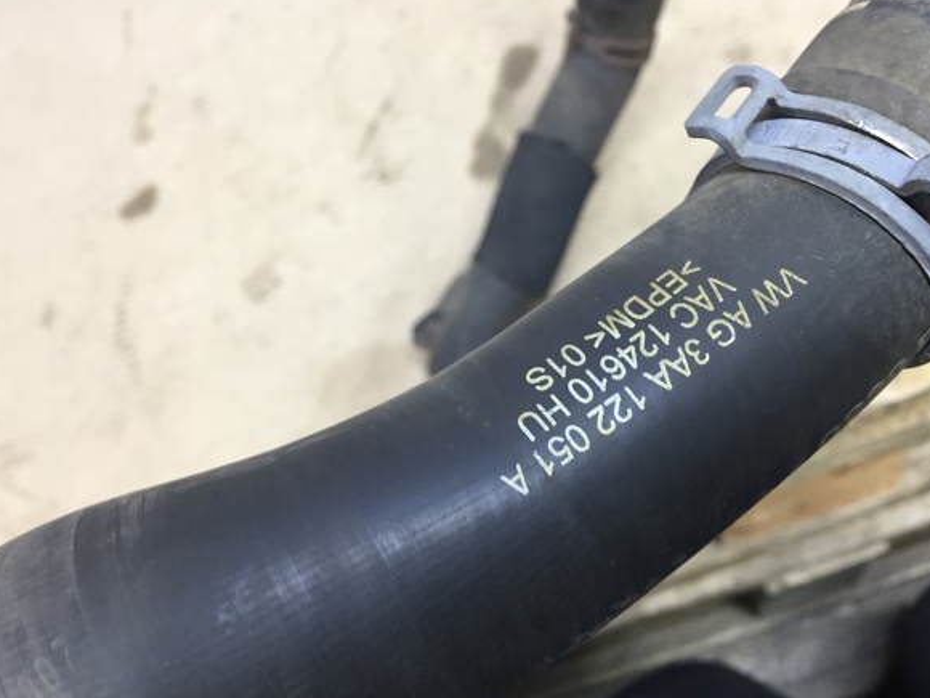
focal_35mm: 32
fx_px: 860
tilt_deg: -56.9
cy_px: 377
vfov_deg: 44.1
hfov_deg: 56.8
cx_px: 479
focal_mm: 4.15
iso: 125
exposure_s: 1/33
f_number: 2.2
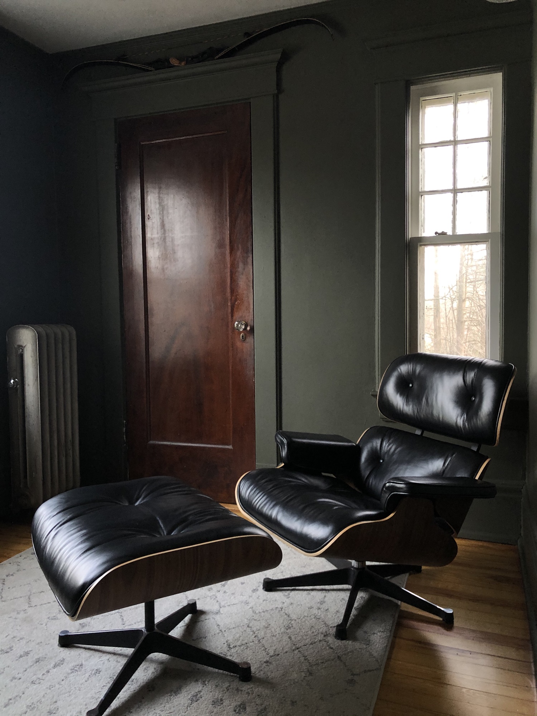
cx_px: 268
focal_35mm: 28
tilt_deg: -3.0
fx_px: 579
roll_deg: -0.2
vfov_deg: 63.4
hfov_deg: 49.7
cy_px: 358
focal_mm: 4
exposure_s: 1/30
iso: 32
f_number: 1.8
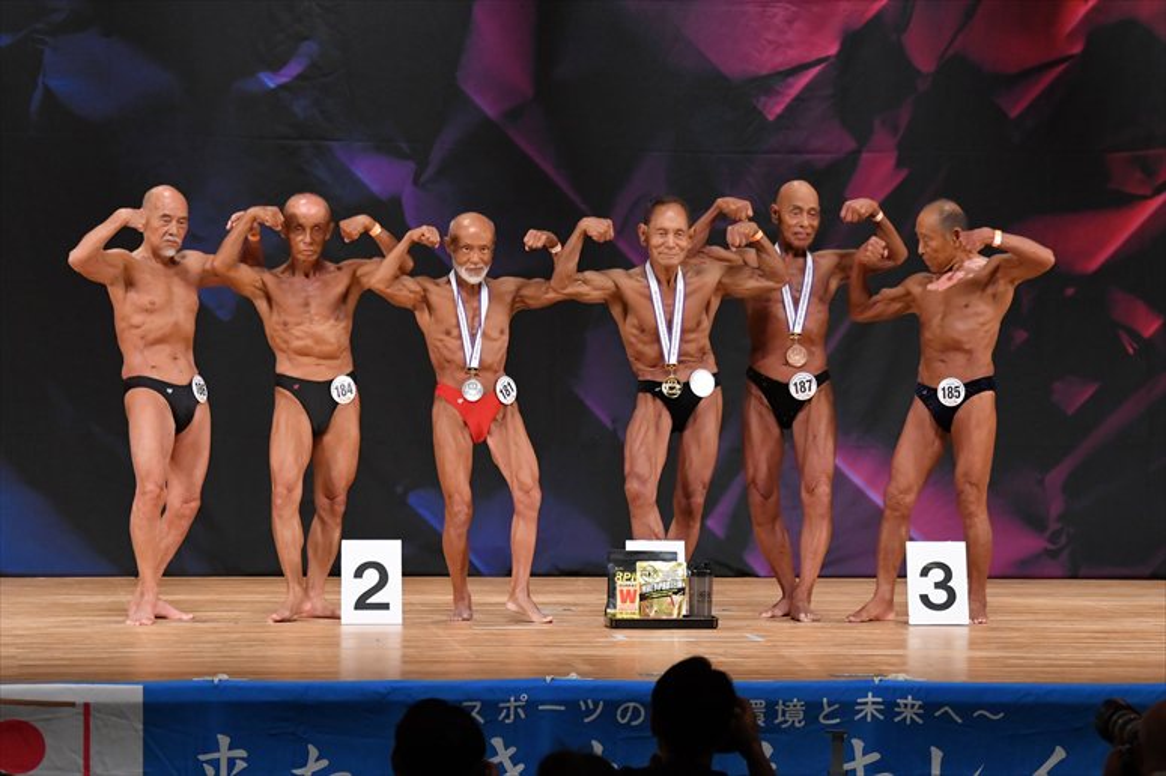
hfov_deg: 10.2
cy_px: 388
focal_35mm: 202
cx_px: 583
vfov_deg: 6.8
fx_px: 6539
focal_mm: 135
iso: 4000
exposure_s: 1/400
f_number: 5.6
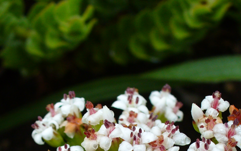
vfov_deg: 13.9
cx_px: 121
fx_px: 591
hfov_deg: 23.0
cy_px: 206
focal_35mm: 90
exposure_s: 1/250
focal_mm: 6.1
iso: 100
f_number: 2.8
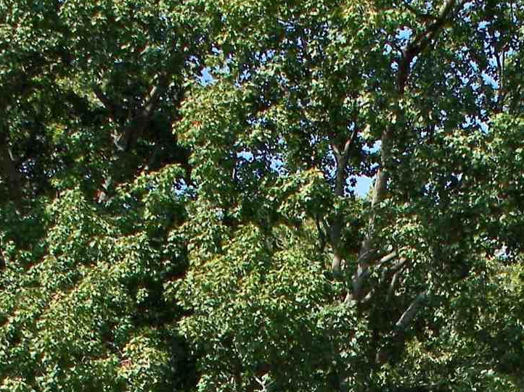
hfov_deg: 13.2
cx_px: 462
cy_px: 817
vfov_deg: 9.3
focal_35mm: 149
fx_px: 2255
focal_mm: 7.54
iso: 80
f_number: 4.8
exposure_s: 1/400
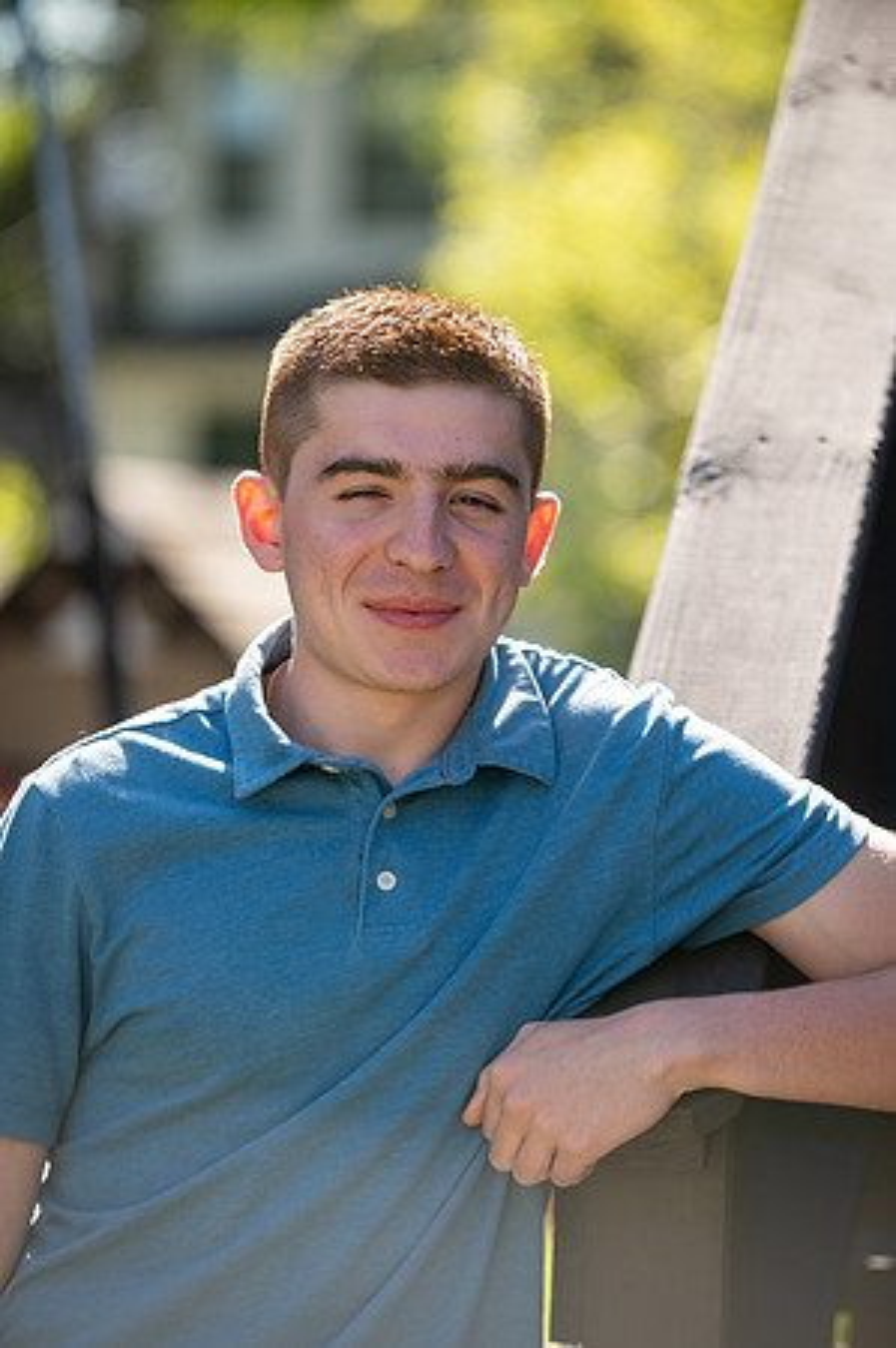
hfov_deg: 8.6
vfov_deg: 12.9
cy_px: 674
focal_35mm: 160
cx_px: 448
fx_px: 5987
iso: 250
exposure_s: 1/640
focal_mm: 160
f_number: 3.5
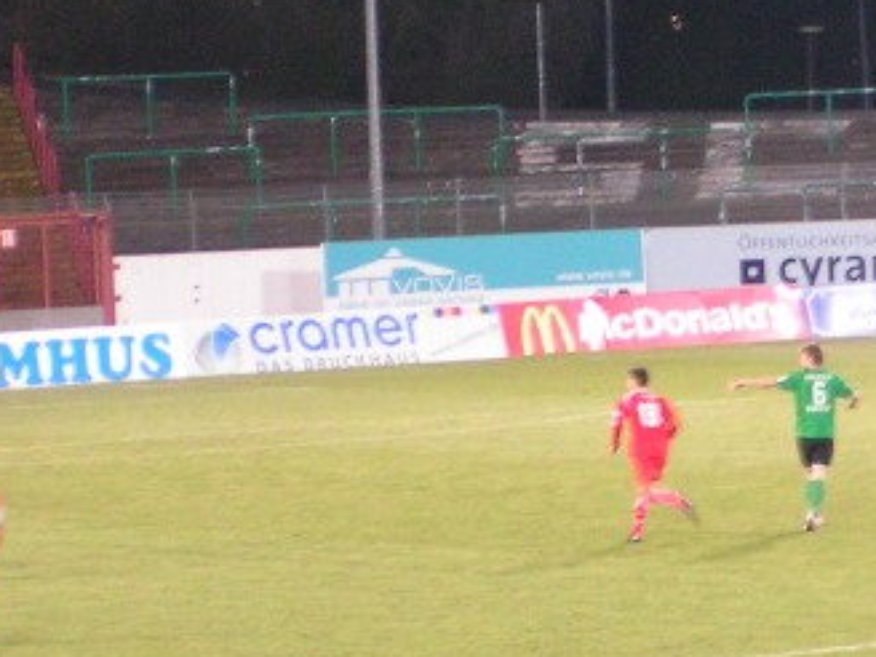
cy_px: -88
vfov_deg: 5.1
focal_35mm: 290
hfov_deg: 6.8
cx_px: 948
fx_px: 7339
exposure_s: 1/15
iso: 200
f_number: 3.5
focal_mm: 18.2
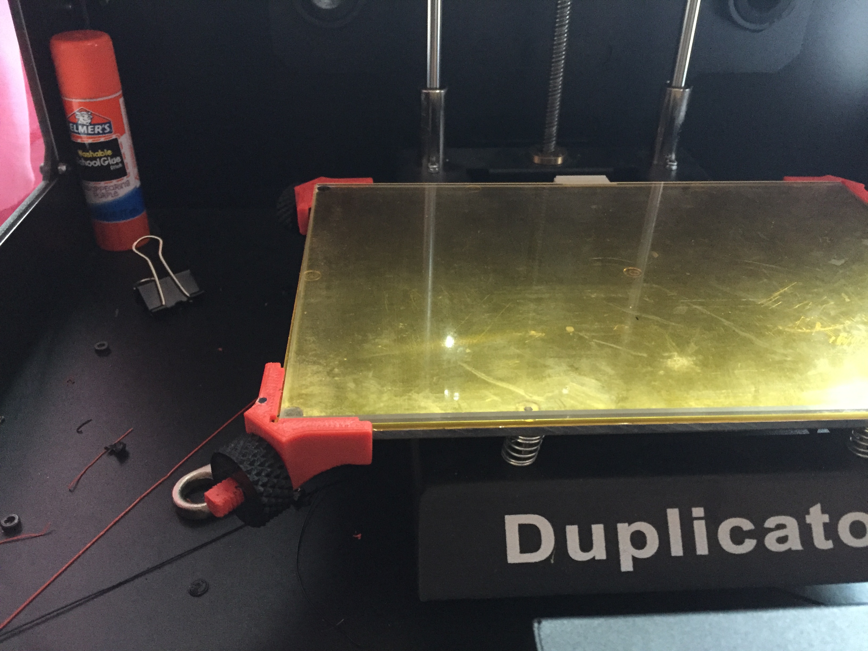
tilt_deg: -32.8
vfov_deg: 48.2
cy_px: 326
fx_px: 727
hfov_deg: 61.7
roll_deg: -1.4
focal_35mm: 29
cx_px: 434
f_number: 2.2
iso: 320
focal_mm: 4.15
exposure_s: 1/17
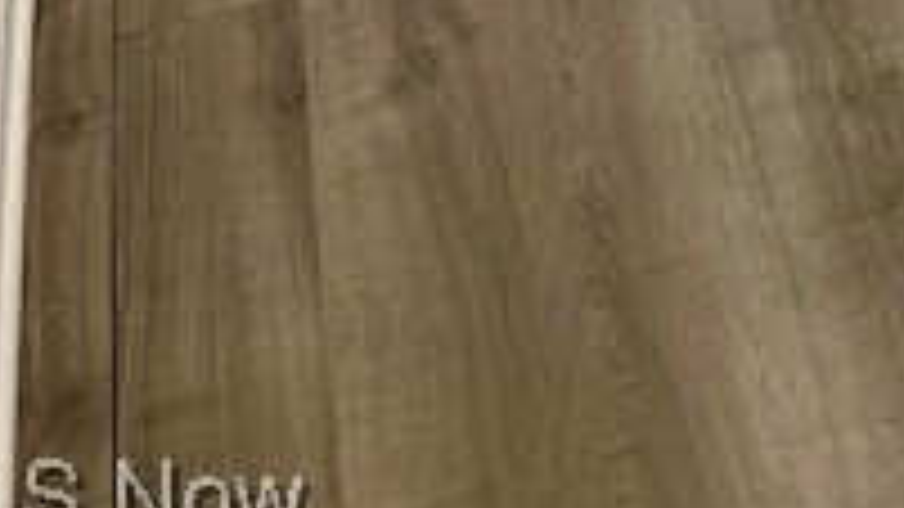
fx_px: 2493
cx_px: 1156
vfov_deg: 8.9
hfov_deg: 19.1
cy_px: -1128
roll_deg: +0.7
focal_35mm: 104
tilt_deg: -19.6
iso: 80
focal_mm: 5.1
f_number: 1.6
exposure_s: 1/60
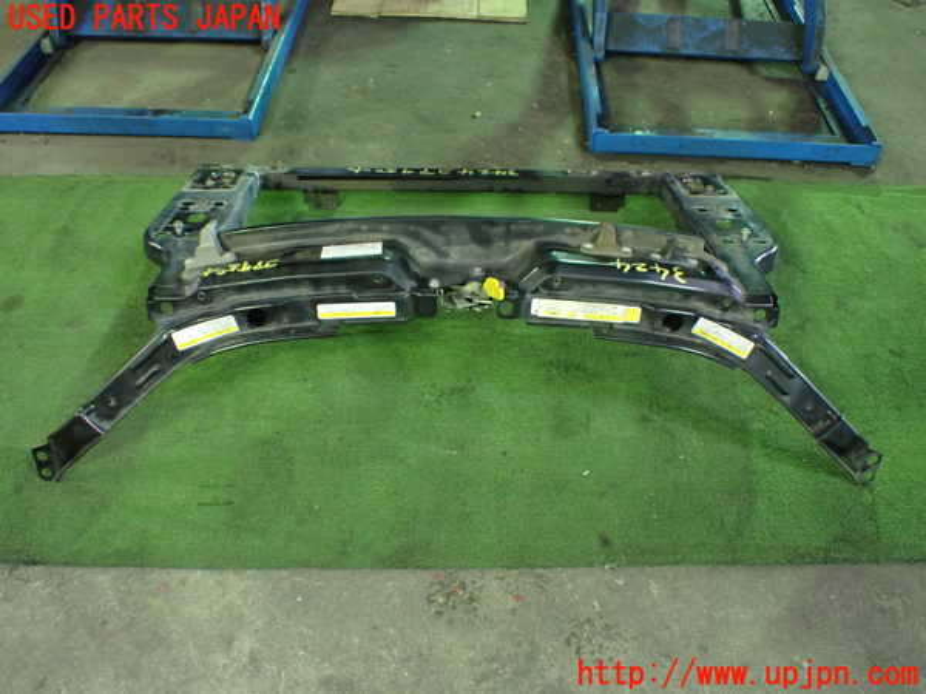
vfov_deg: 46.8
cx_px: 463
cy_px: 347
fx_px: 803
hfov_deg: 60.0
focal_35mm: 30
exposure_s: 1/50
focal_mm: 5.4
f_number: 2.3
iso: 800
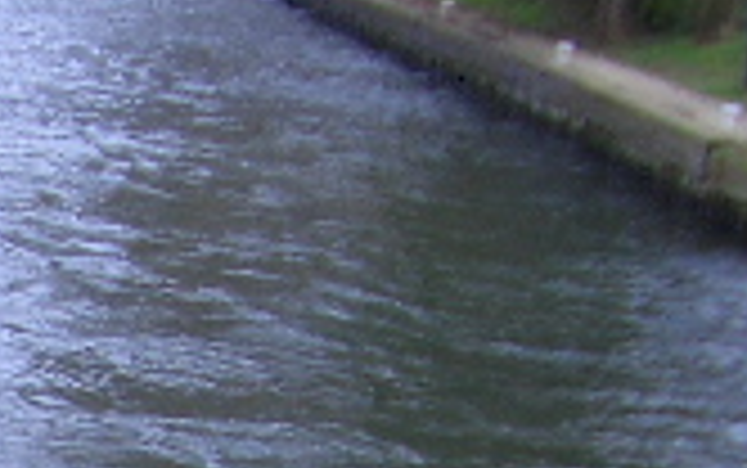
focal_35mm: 143
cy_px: 837
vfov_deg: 8.8
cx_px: -634
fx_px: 2913
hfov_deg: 13.1
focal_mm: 5.8
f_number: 2.6
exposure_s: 1/200
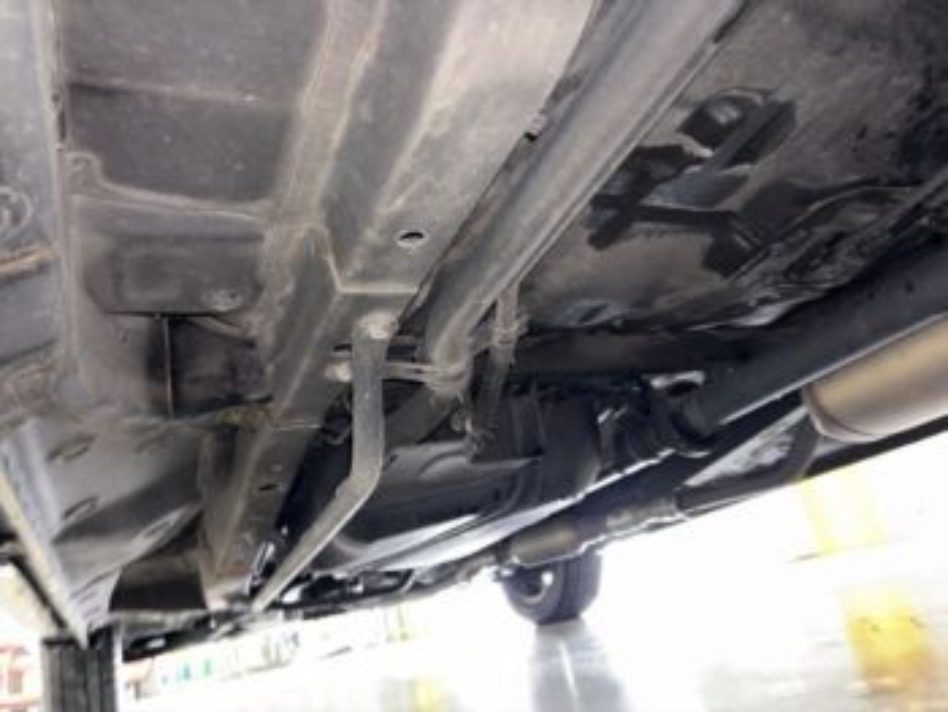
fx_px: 713
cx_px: 474
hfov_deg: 67.3
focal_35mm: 26
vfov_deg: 53.1
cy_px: 356
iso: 100
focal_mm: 5.96
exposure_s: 1/4
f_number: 1.6
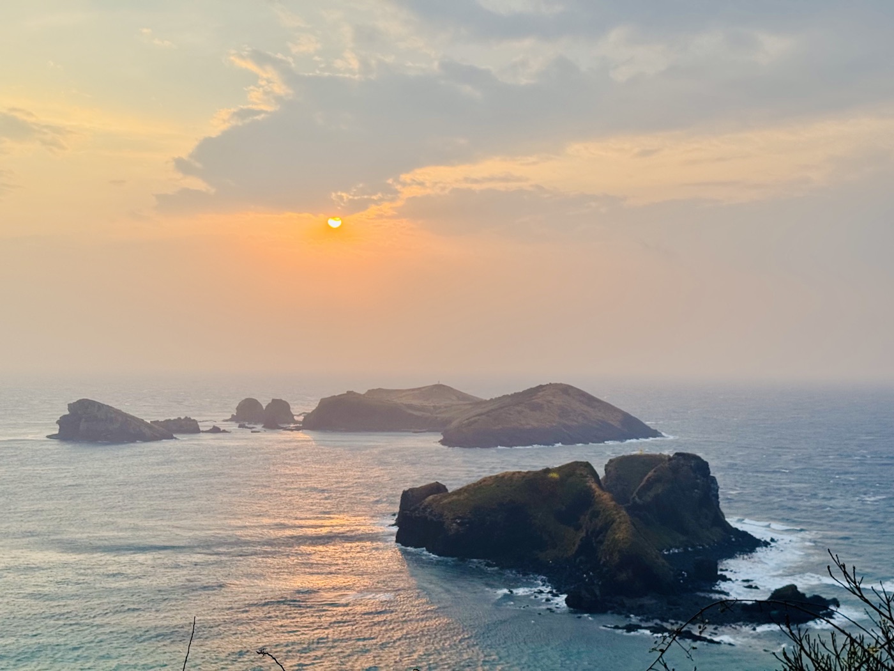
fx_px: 1240
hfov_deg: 39.7
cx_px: 447
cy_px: 336
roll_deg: -1.3
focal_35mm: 48
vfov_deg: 30.3
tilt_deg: -0.2
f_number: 1.78
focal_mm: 6.76
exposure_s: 1/1366
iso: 64
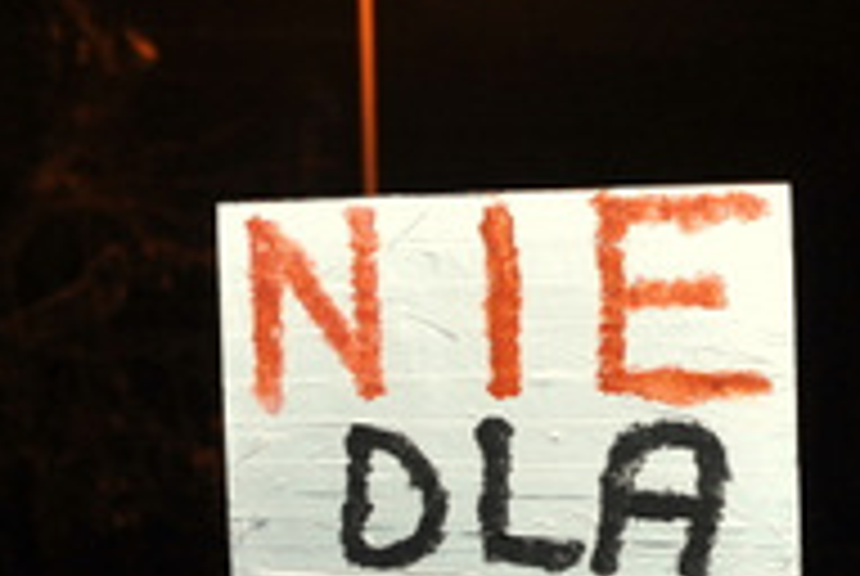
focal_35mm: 209
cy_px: 956
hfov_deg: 9.8
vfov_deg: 6.5
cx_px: 18
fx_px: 5000
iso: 1600
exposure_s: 1/60
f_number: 3.5
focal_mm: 50
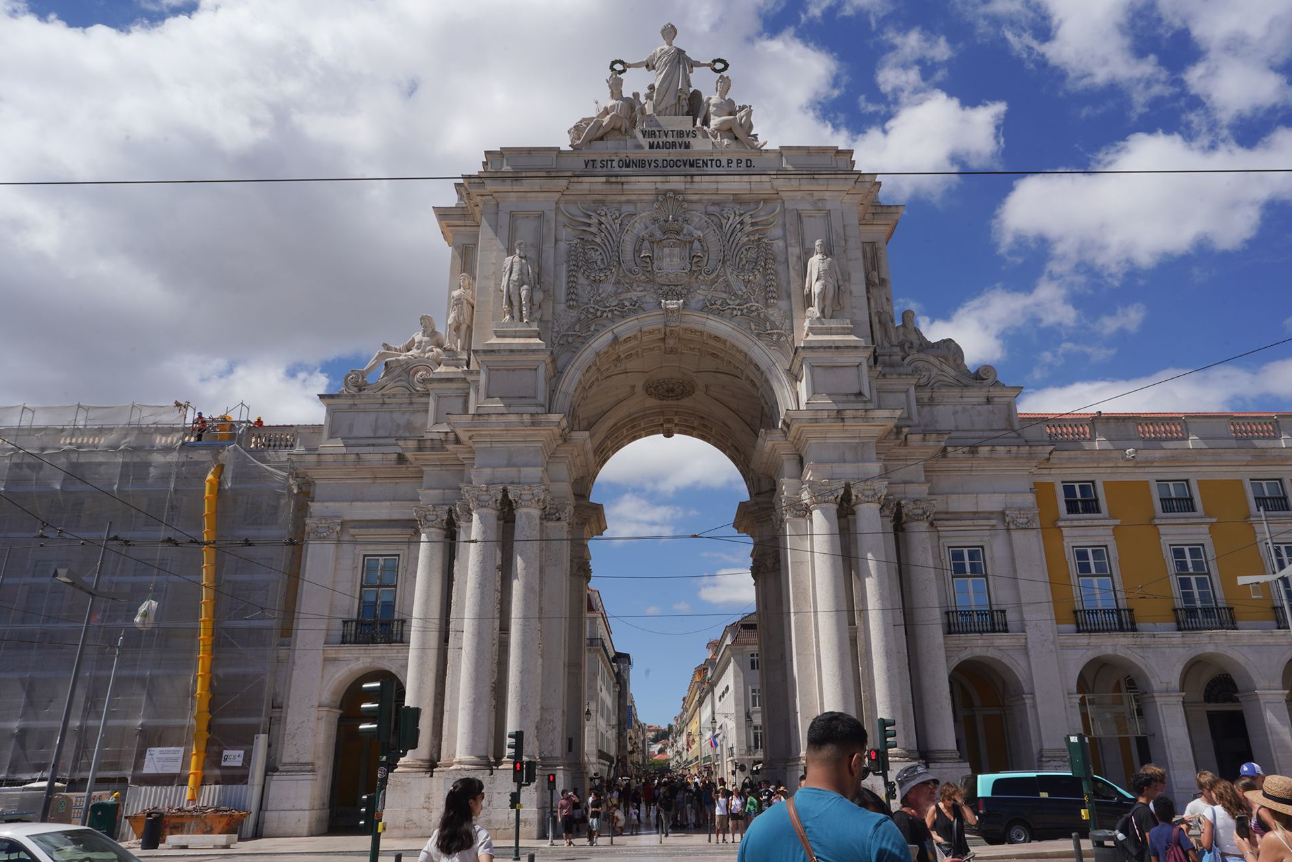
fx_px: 897
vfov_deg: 51.3
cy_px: 433
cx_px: 670
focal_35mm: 25
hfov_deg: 71.5
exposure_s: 1/100
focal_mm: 24
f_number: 22
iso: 100
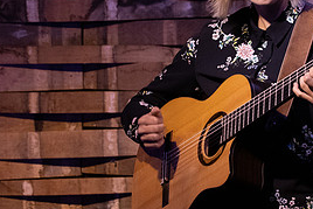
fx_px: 5063
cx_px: 221
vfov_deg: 2.4
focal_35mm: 582
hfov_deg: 3.5
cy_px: 67
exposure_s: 1/125
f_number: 6.3
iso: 6400
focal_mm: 240
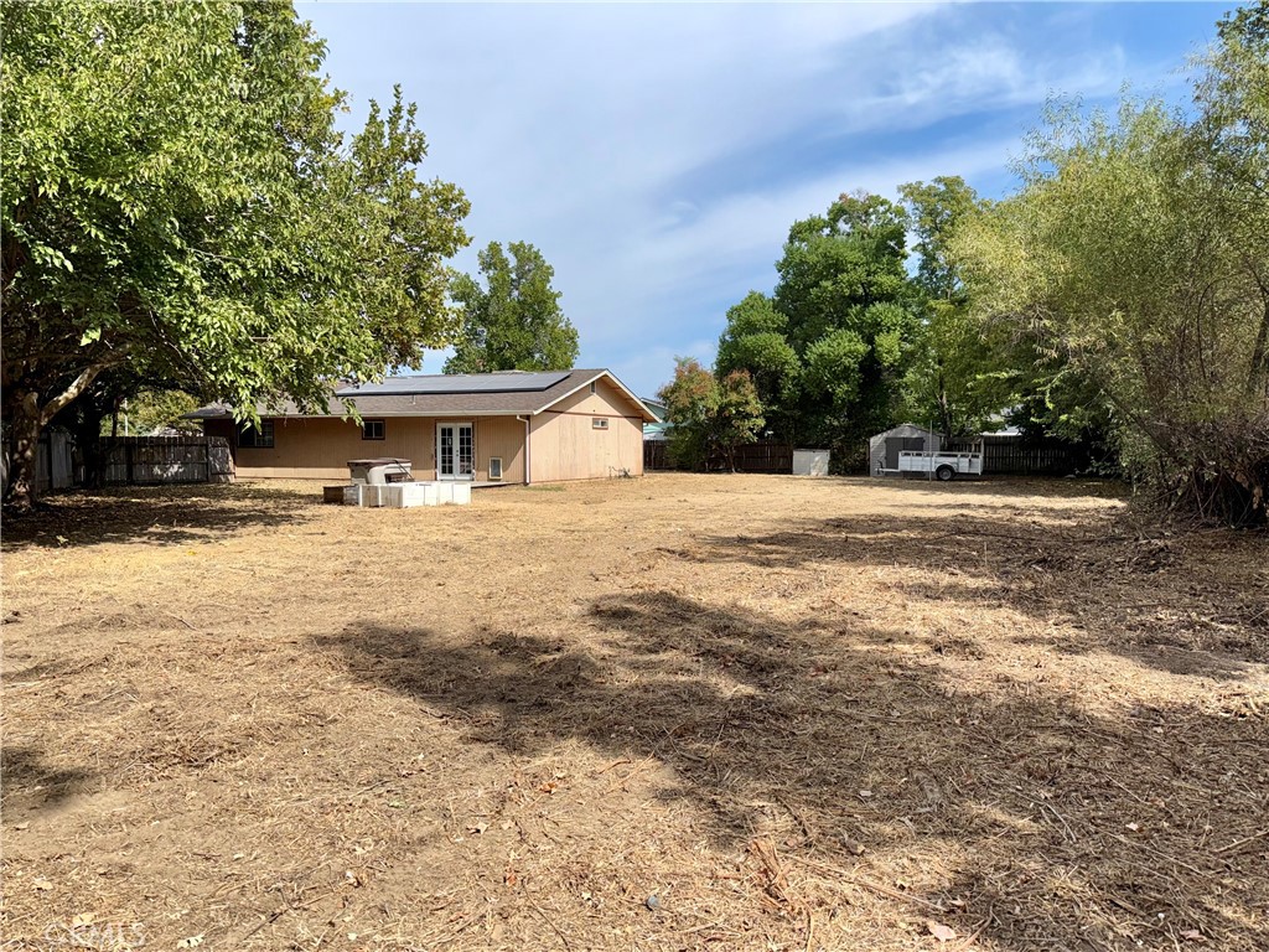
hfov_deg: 71.6
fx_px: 880
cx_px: 634
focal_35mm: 24
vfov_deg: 56.8
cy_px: 476
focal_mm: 6.76
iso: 80
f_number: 1.78
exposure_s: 1/5319
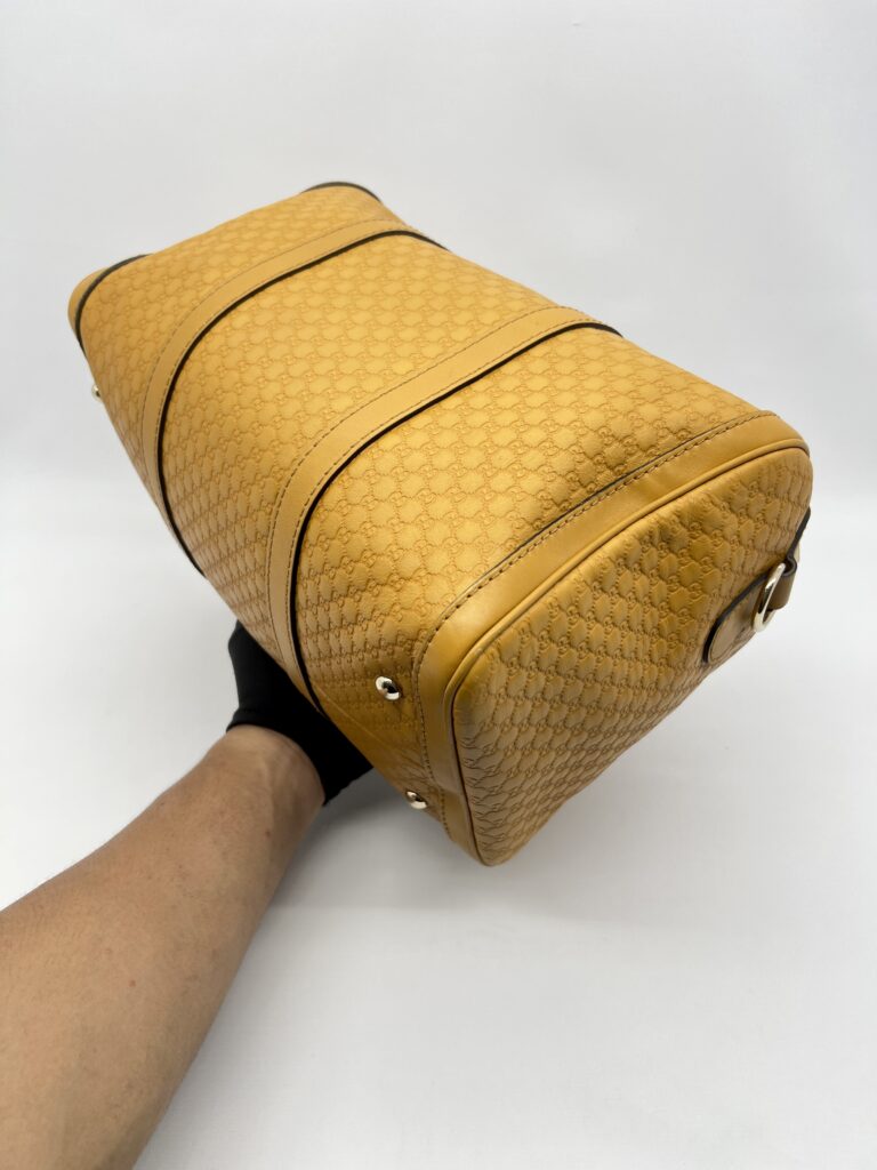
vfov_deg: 67.3
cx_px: 438
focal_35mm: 26
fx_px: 878
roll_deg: -1.1
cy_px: 585
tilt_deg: -35.3
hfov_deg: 53.1
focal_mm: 5.7
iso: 40
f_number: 1.5
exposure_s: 1/100
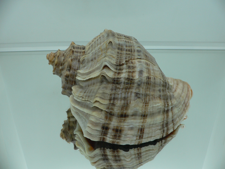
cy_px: 85
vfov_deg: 39.7
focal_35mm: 36
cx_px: 114
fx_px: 234
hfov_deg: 51.4
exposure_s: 1/60
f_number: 2.8
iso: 80
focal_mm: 4.6
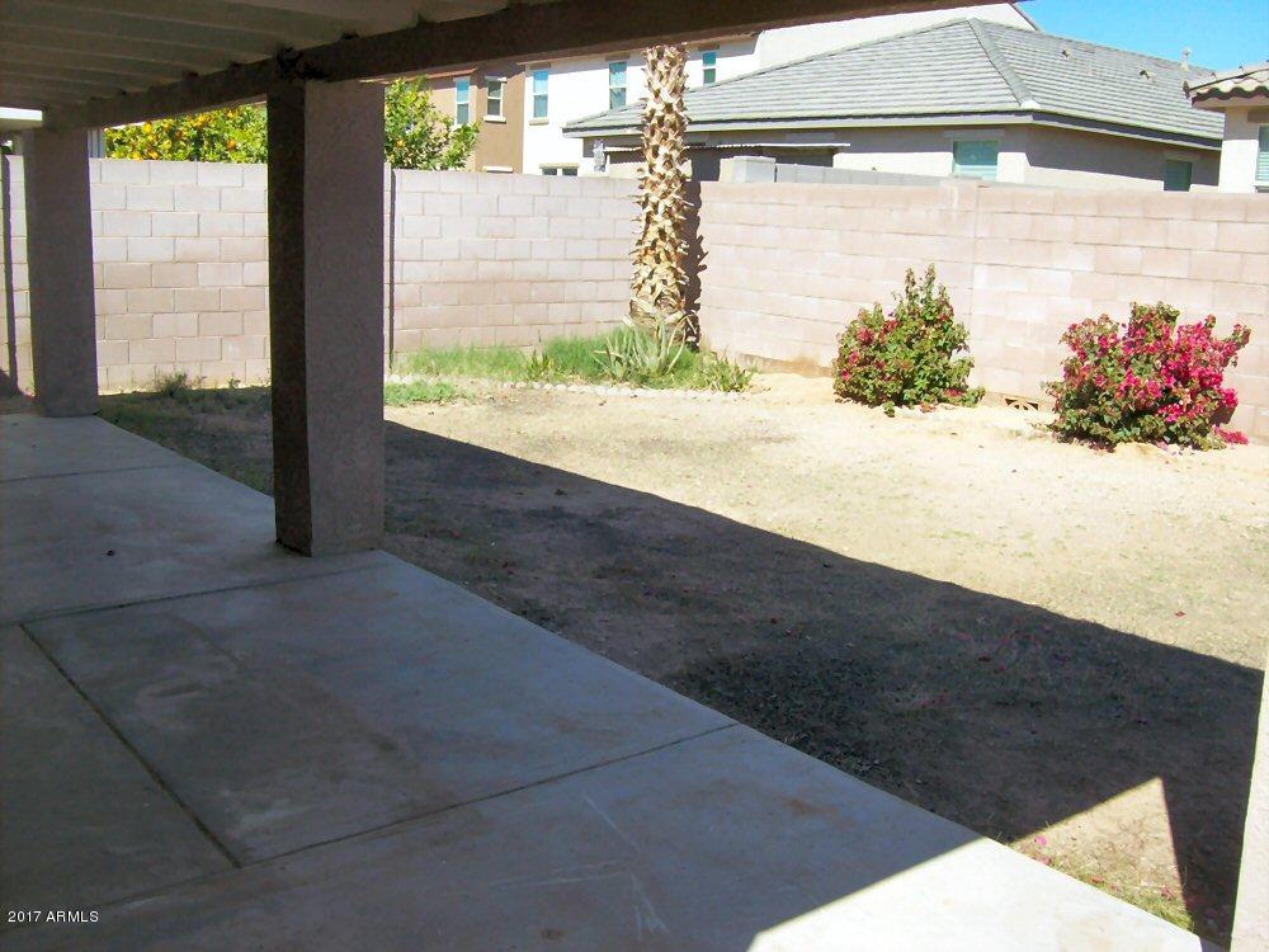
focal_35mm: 36
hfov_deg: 51.4
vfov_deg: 39.7
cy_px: 476
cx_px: 634
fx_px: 1320
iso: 80
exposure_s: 1/301
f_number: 4.8
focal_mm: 6
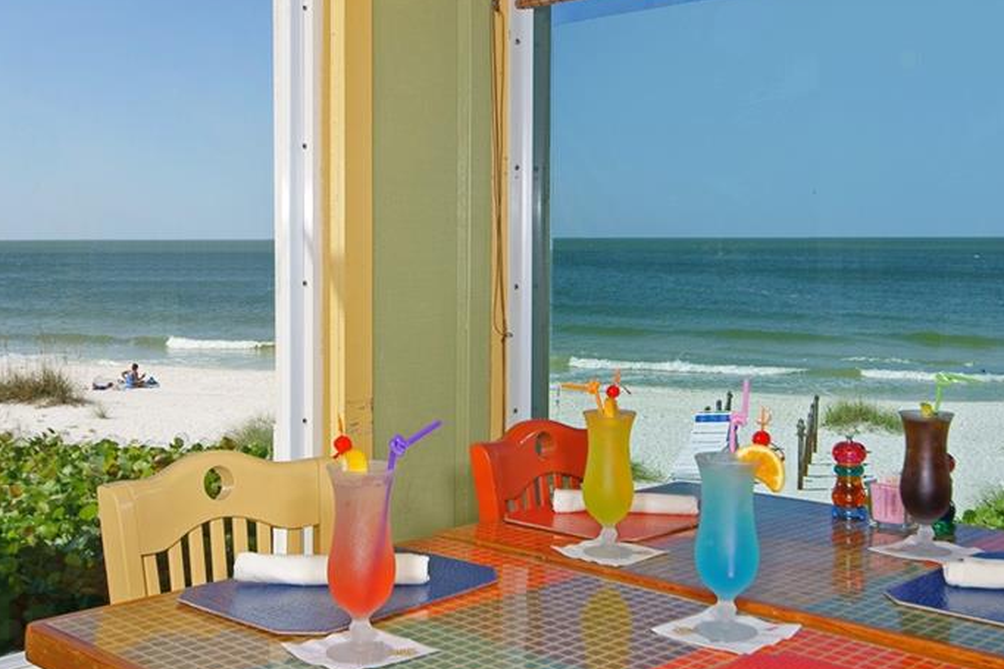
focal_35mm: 45
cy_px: 248
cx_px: 526
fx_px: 1255
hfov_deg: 43.6
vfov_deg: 29.7
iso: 400
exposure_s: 1/160
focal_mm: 20
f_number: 8
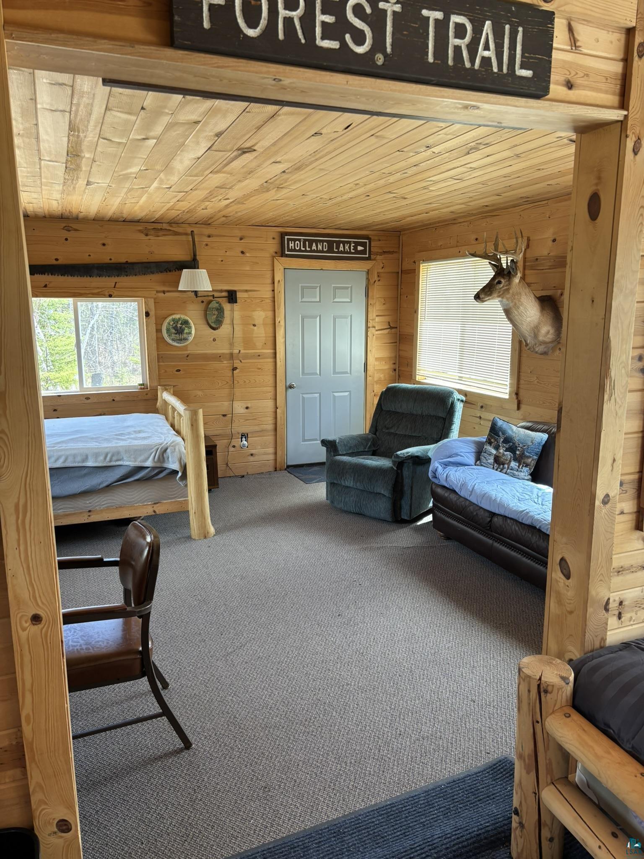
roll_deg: -1.6
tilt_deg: -10.1
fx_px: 645
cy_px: 430
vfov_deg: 67.3
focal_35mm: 26
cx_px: 322
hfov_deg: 53.1
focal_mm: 5.96
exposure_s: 1/121
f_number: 1.6
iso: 100
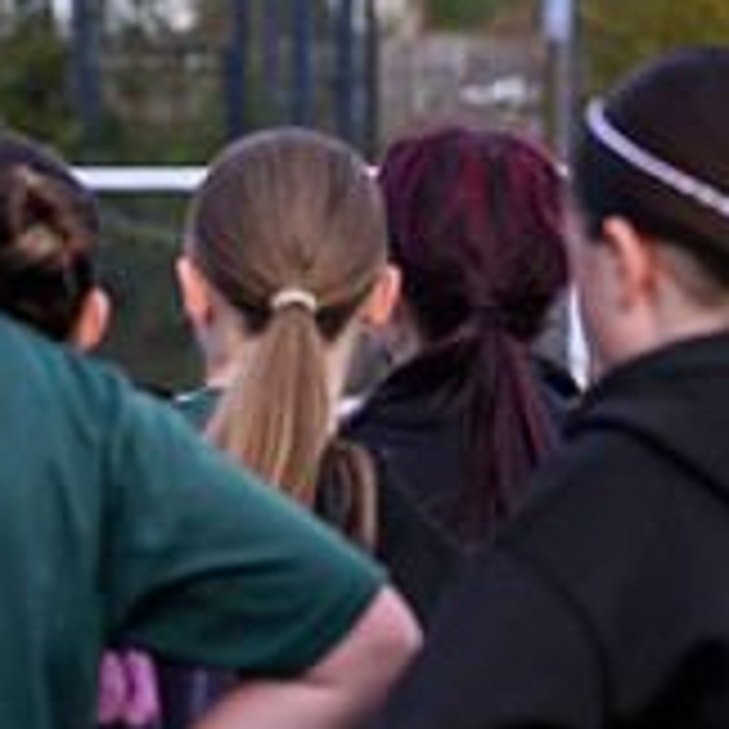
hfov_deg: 4.8
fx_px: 8577
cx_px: -717
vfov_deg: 4.9
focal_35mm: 360
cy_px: 596
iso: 500
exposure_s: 1/1000
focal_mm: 104
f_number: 4.5
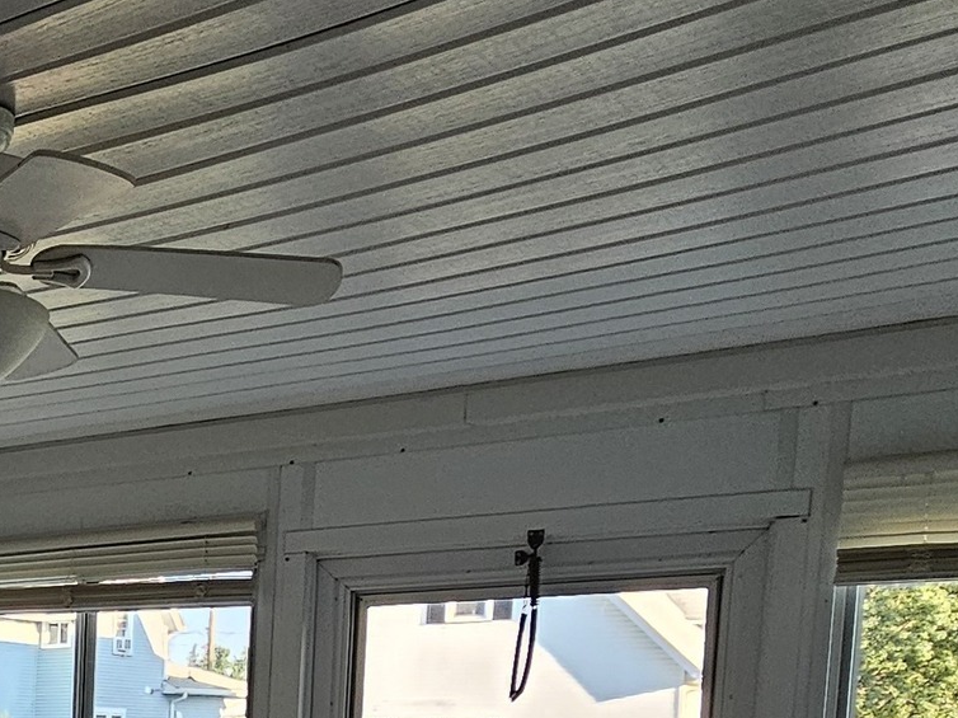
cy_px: 890
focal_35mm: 53
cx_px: -390
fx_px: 1466
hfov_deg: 27.7
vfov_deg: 24.6
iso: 64
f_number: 2.2
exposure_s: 1/120
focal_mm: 2.2
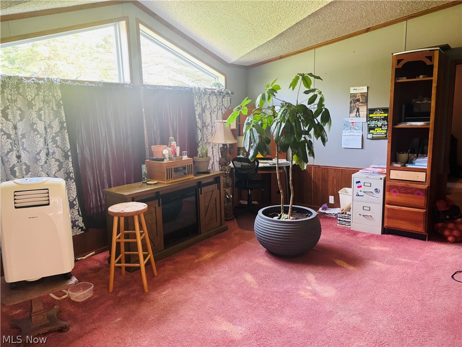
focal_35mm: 26
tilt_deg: -9.8
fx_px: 347
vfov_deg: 53.1
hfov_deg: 67.3
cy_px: 174
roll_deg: +1.3
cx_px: 231
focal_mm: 5.96
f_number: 1.6
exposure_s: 1/60
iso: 320
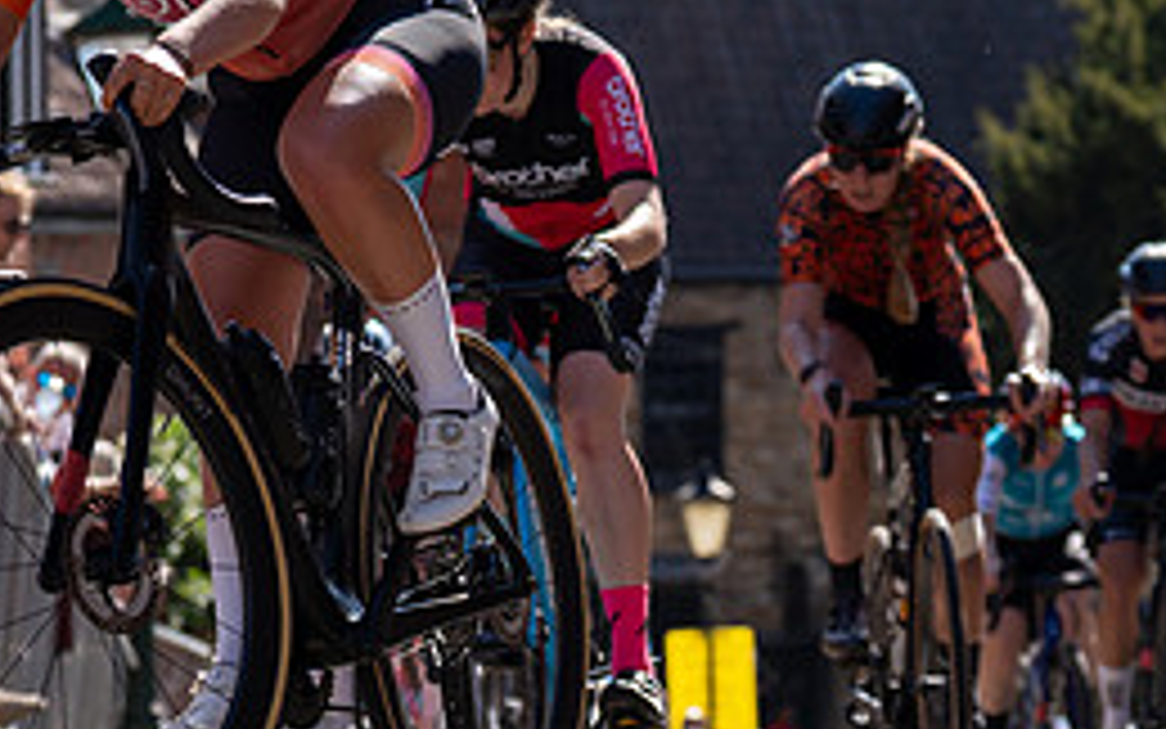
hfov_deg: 10.4
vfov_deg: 6.5
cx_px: 373
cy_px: 341
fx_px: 6389
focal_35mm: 201
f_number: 3.5
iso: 100
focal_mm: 70
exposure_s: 1/1000
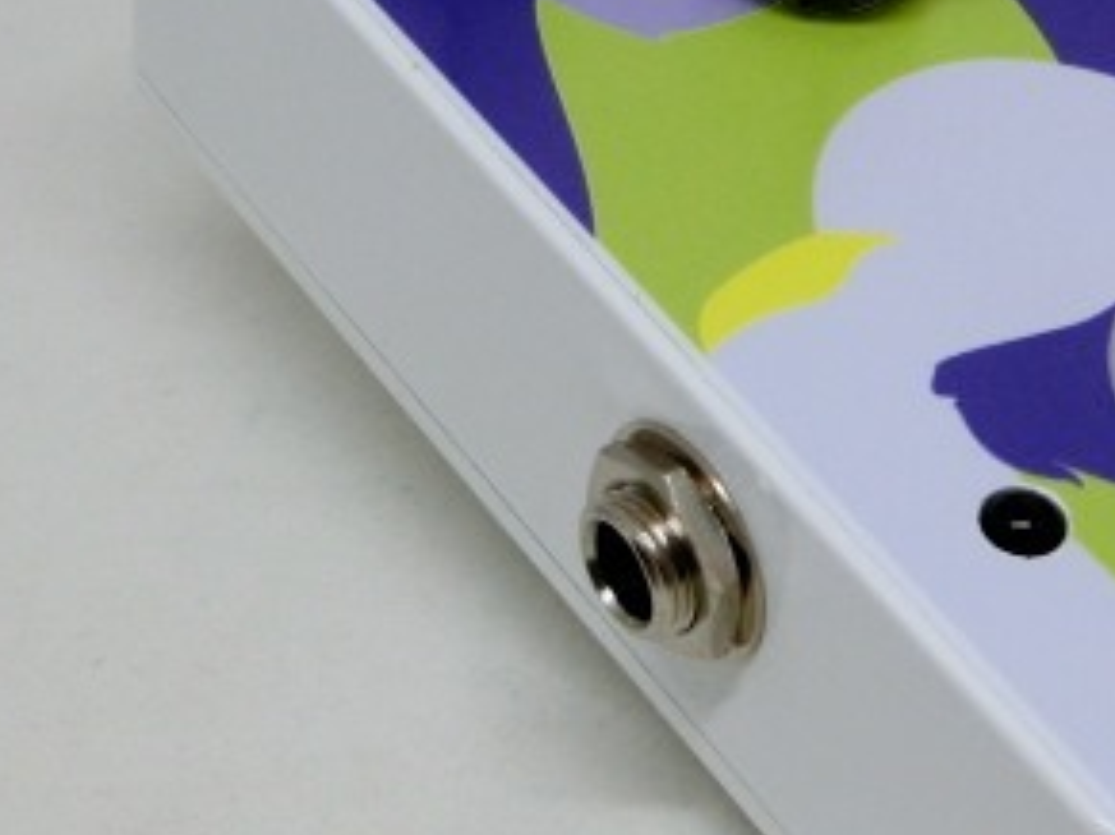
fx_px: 3188
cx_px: 935
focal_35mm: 99
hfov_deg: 19.6
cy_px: 291
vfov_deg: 14.9
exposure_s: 1/125
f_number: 4.4
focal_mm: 8
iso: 125
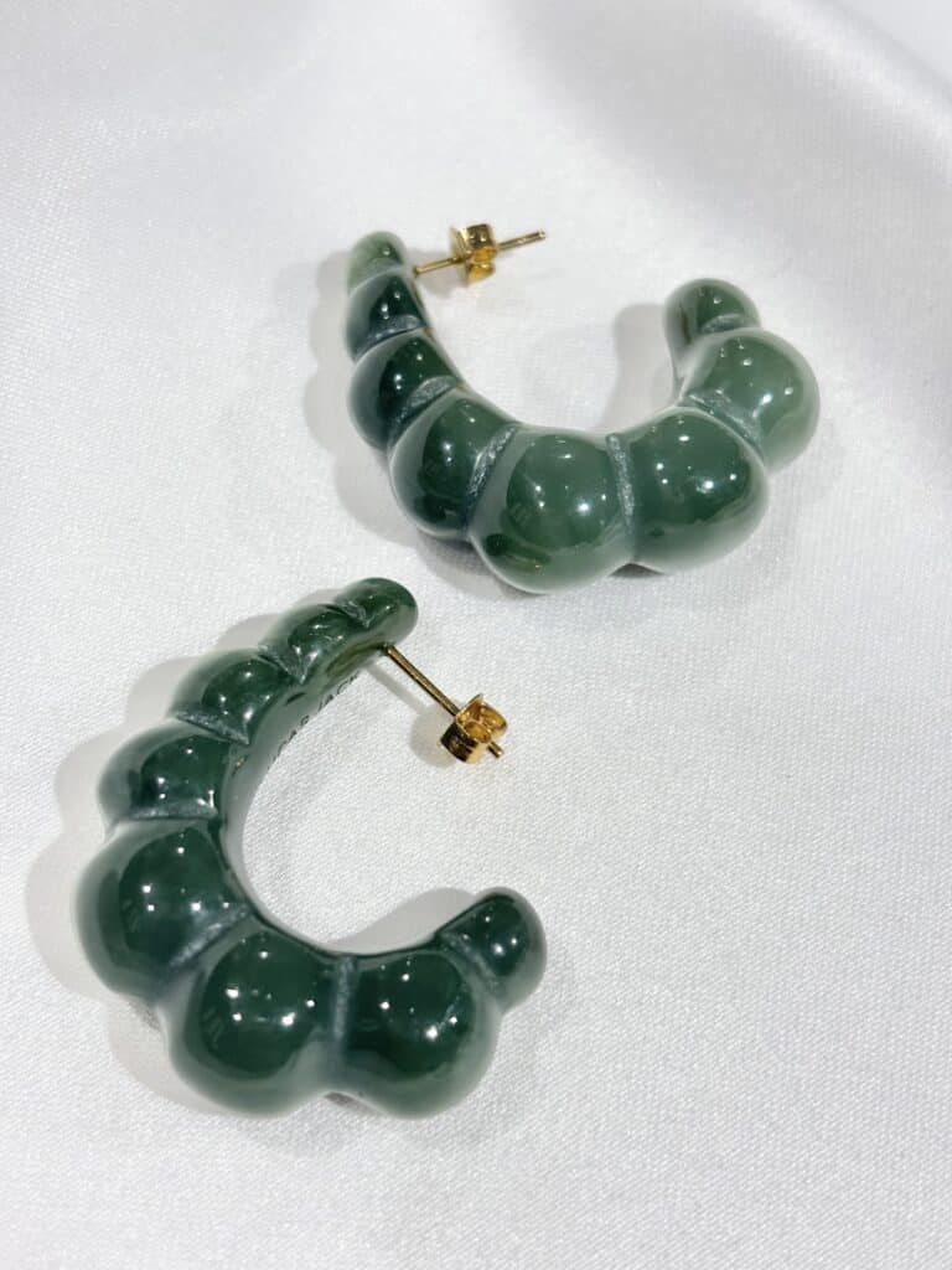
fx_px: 1907
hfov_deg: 28.0
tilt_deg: -53.3
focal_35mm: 52
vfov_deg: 36.8
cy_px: 635
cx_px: 476
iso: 32
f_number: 1.6
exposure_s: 1/243
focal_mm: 5.96
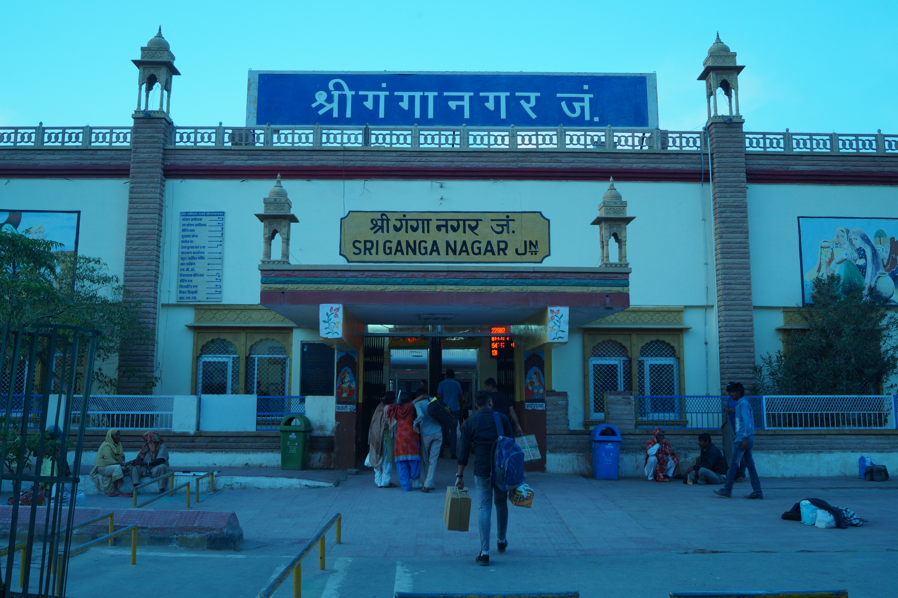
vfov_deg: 36.8
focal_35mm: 36
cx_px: 449
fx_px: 897
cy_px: 299
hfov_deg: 53.2
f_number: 4
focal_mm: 24
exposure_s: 1/60
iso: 250
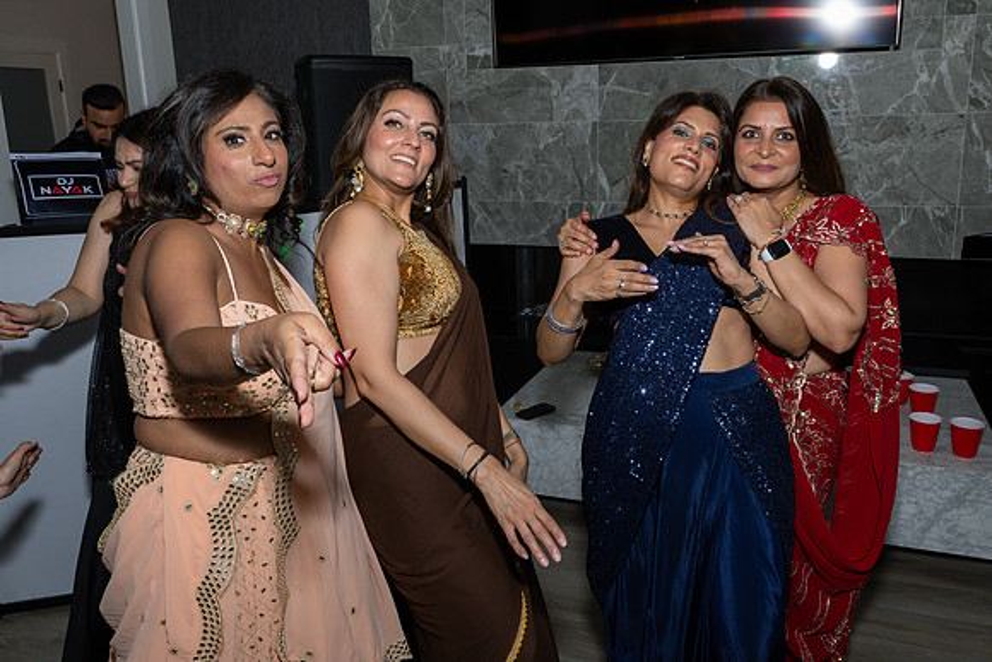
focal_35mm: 28
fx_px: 771
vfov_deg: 46.4
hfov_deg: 65.5
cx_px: 521
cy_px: 292
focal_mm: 17
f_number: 8
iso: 640
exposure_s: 1/250
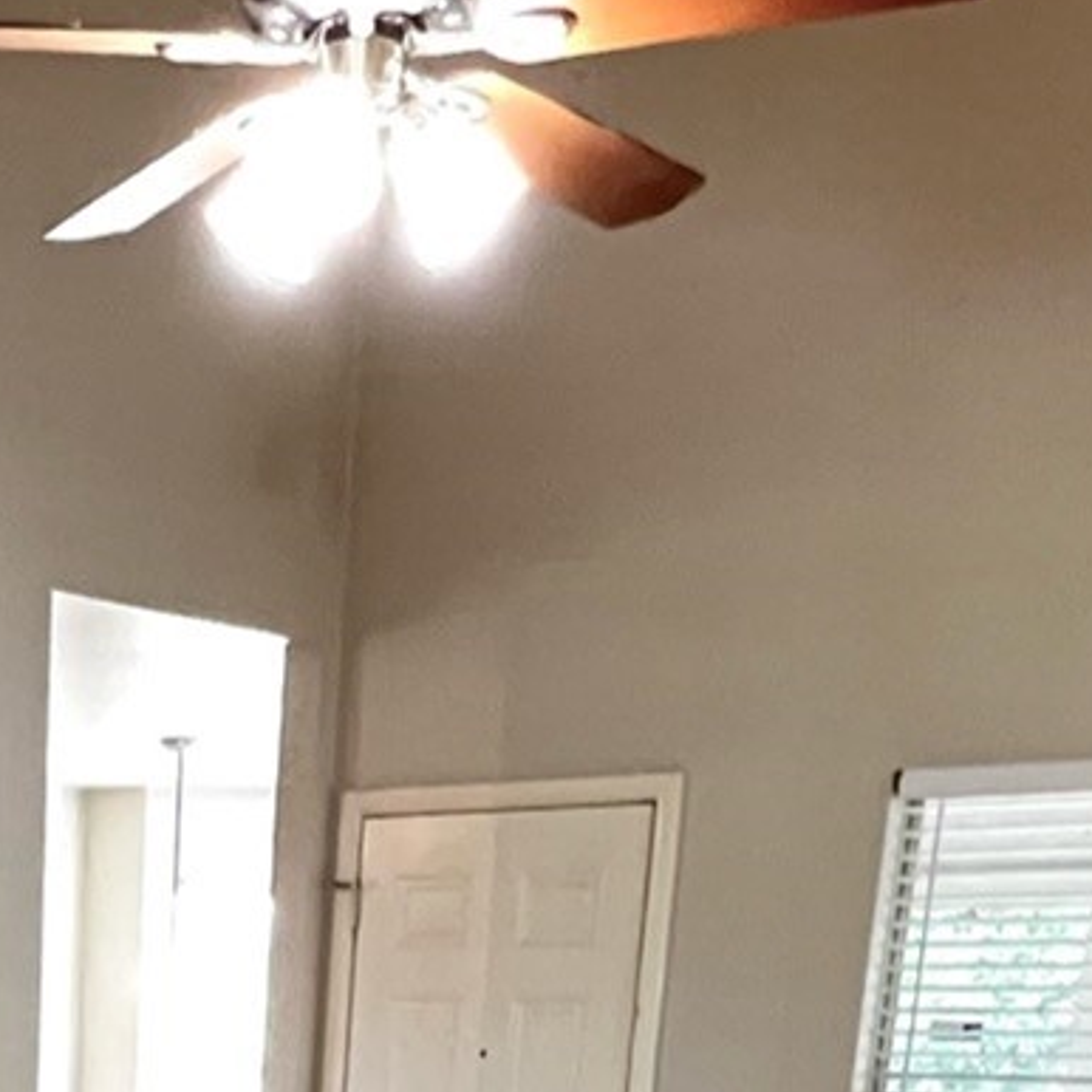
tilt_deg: -17.5
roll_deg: -1.5
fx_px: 2177
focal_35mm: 61
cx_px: -45
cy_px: 1724
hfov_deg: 26.4
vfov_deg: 22.2
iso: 640
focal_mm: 1.57
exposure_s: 1/60
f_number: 1.8
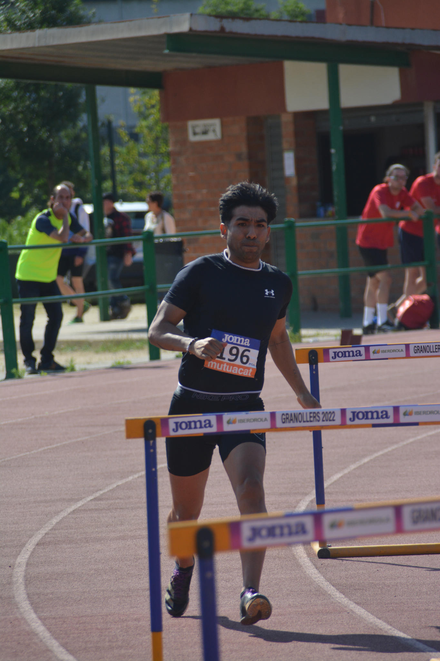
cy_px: 330
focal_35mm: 300
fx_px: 5500
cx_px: 220
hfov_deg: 4.6
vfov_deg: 6.9
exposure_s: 1/1250
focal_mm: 200
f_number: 6.3
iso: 400
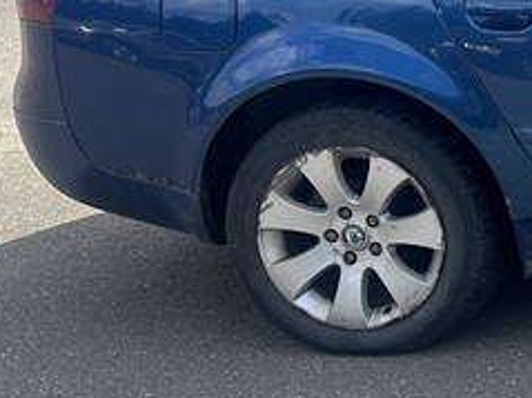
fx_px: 1582
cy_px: 71
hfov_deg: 15.5
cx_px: 1037
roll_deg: -0.9
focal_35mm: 103
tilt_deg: -13.2
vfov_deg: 14.3
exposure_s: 1/1779
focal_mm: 6.86
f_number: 1.78
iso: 80
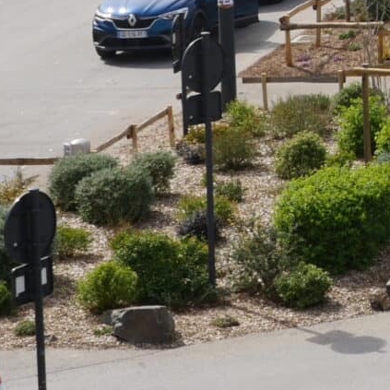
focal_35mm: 214
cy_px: -202
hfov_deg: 7.7
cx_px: 850
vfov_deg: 8.0
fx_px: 2728
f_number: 9
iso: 200
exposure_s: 1/320
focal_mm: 25
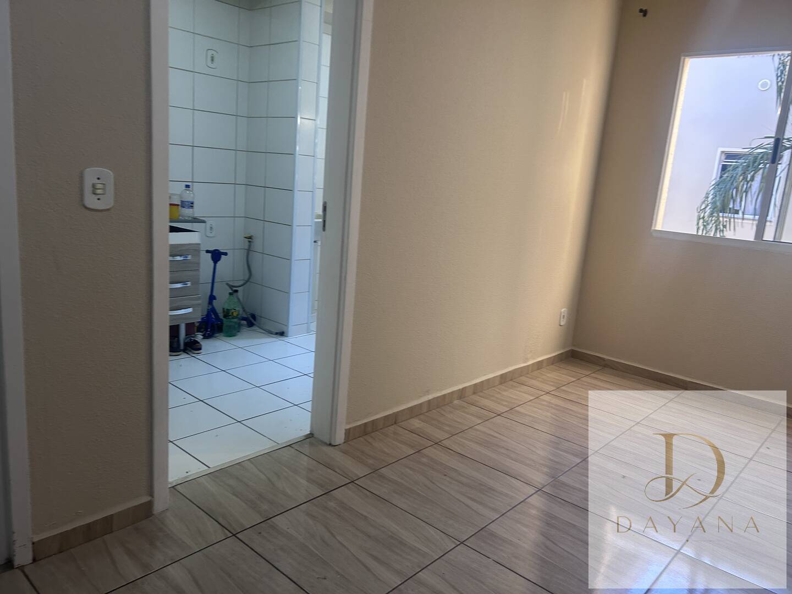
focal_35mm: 26
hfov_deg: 67.3
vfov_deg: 53.1
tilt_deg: -13.1
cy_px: 297
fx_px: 595
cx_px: 396
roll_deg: -4.1
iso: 125
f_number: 1.5
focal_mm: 5.7
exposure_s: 1/120
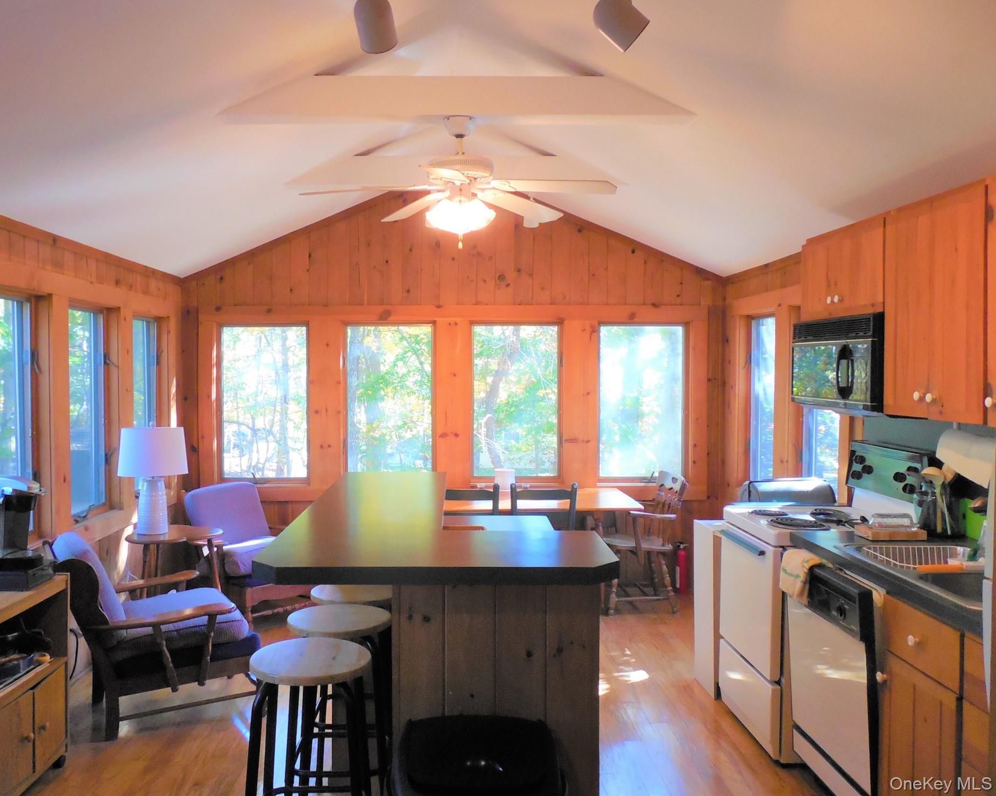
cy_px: 384
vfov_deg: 53.2
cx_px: 448
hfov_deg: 63.9
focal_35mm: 27
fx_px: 796
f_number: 3.3
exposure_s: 1/30
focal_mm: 4.5
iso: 280
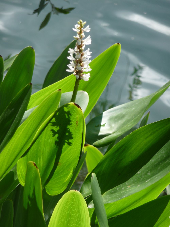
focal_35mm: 280
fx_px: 1833
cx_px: 85
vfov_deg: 7.1
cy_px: 114
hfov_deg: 5.3
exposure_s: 1/320
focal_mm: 47
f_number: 4.9
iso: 100
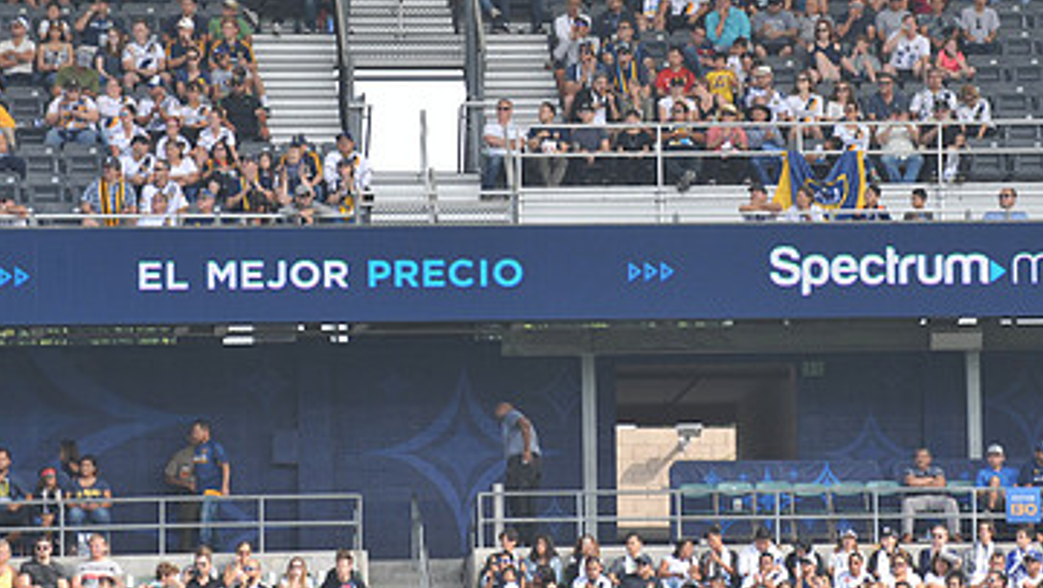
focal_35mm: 337
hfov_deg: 6.4
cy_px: 255
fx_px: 9326
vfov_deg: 3.6
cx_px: 739
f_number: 8
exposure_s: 1/250
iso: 200
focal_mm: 200
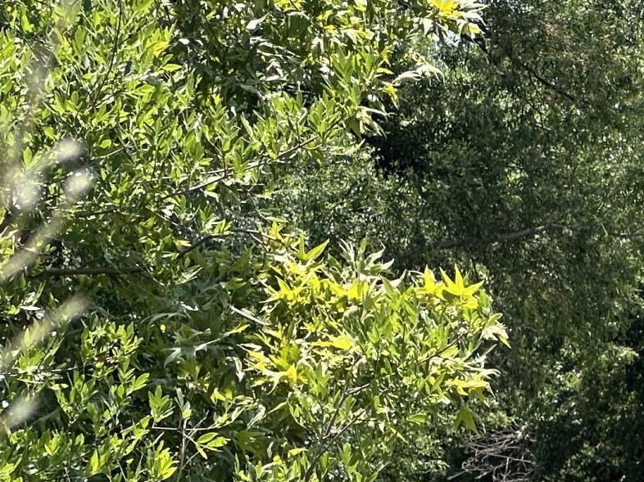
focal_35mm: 294
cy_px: 541
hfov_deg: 6.7
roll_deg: -1.4
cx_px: 803
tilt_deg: -0.5
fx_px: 5468
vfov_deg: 5.0
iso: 32
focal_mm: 9
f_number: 2.8
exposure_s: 1/371
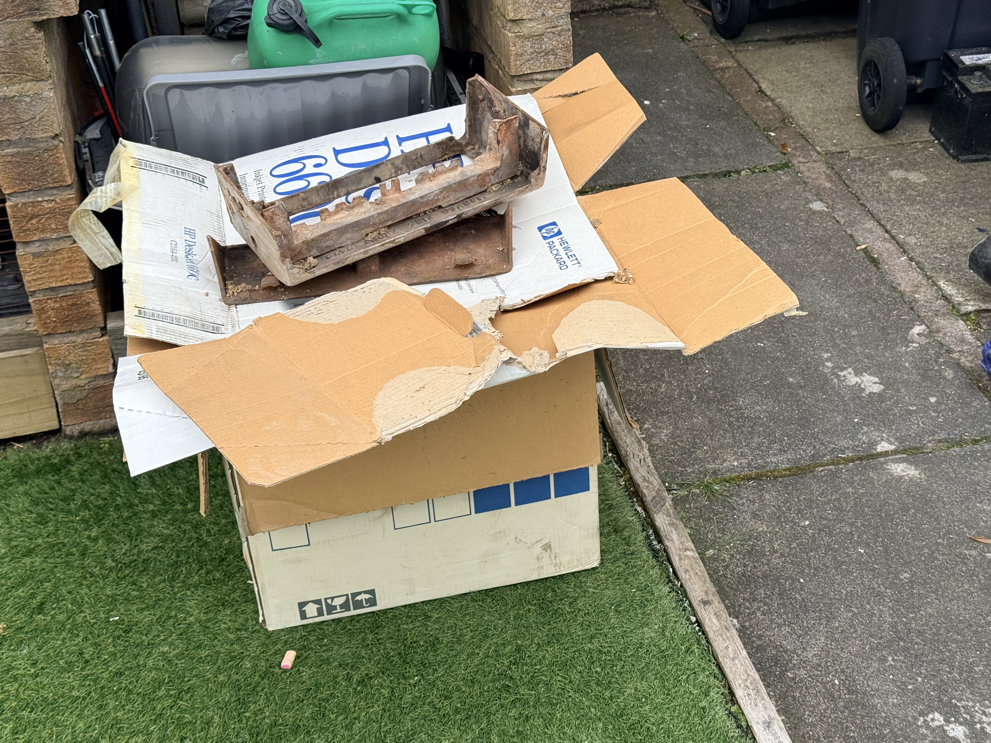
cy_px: 373
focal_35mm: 49
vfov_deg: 29.7
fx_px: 1403
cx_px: 490
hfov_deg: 38.9
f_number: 1.78
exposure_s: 1/2208
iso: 64
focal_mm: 6.76
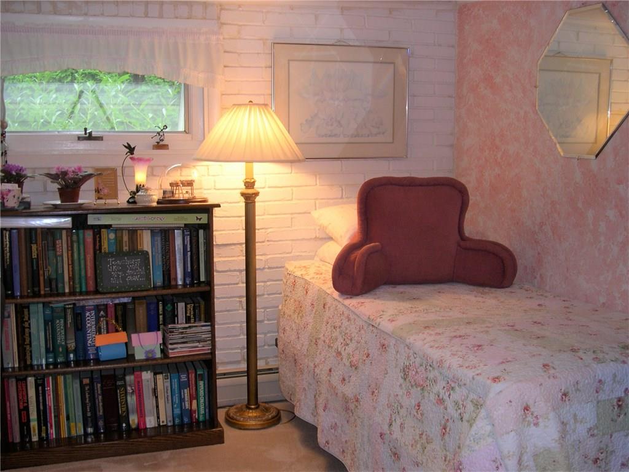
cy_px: 236
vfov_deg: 37.7
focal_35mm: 38
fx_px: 690
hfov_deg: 49.0
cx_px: 314
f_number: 2.8
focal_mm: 8
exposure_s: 1/30
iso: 100
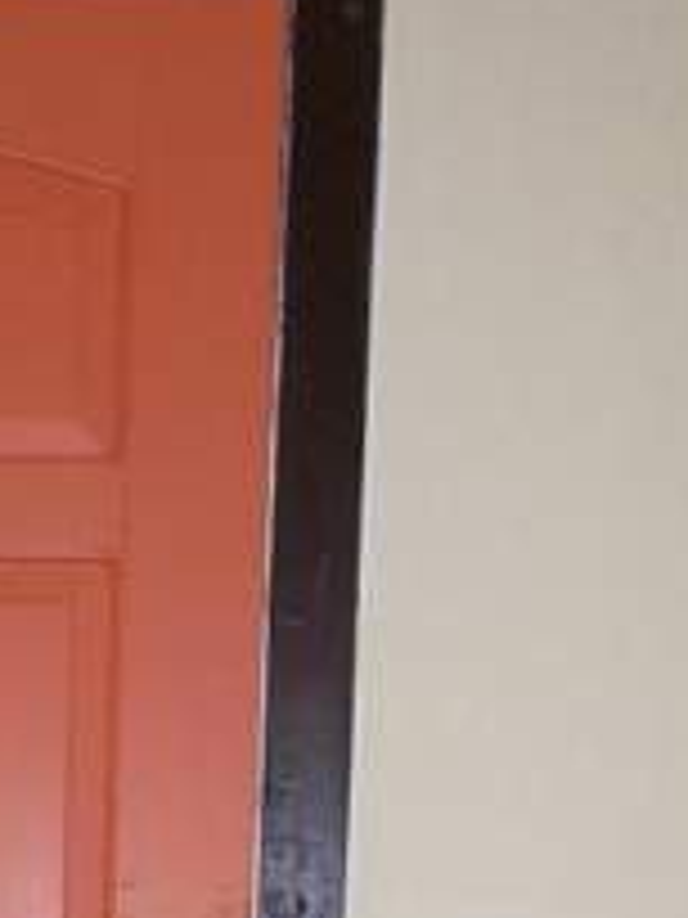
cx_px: -189
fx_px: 2412
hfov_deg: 15.5
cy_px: 1271
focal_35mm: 91
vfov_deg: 19.5
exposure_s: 1/30
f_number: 3.3
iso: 160
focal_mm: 4.1
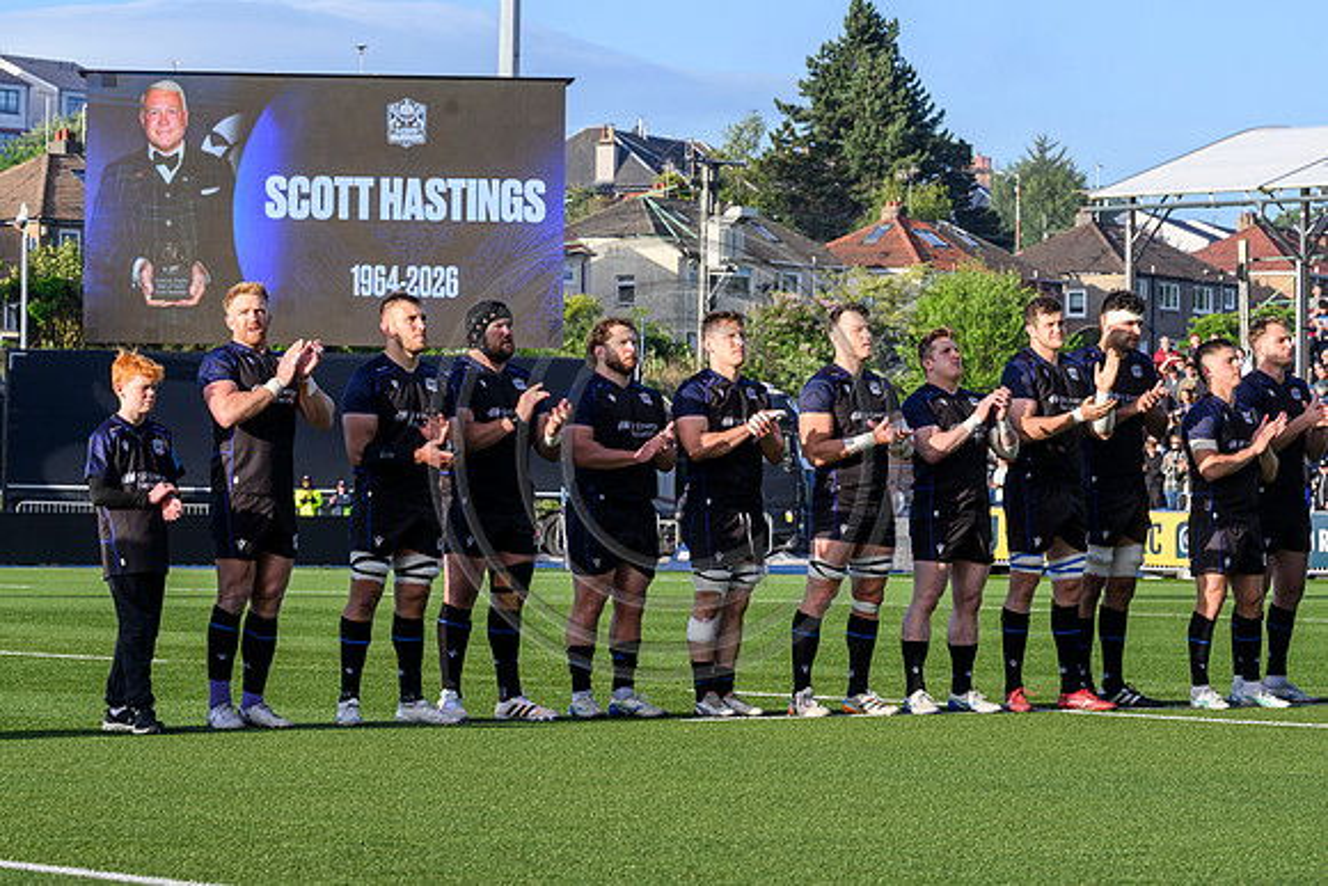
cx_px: 551
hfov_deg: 15.7
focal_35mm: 131
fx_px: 4818
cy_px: 351
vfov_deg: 10.5
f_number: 9
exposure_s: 1/500
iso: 500
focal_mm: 99
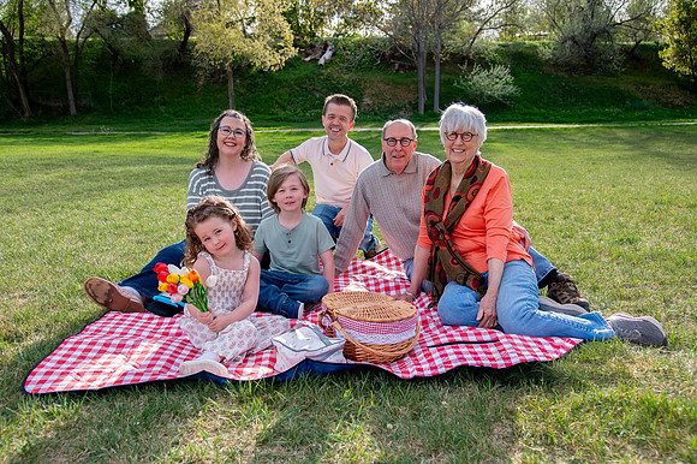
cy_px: 224
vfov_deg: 38.8
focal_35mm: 34
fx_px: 658
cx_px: 332
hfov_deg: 55.8
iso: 200
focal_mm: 32
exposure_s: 1/640
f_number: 5
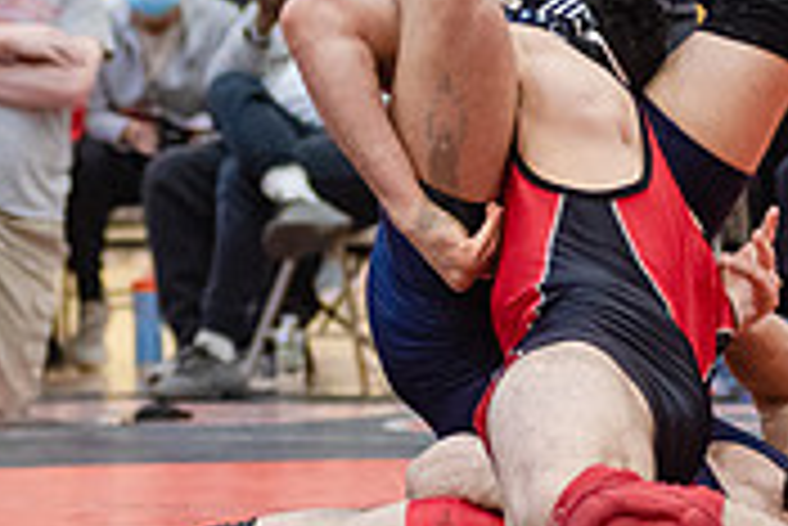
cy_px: 151
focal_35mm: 265
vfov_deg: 5.2
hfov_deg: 7.8
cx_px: 441
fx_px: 5805
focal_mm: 80
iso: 4000
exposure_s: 1/400
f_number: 3.5
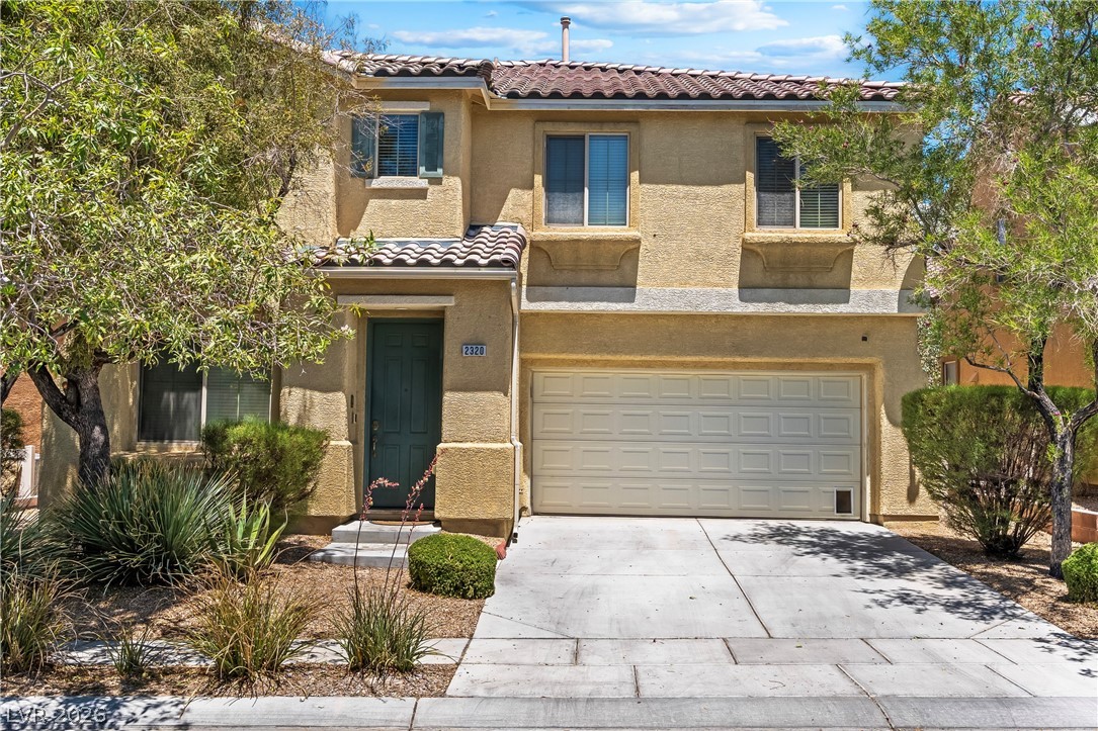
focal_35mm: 34
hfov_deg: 55.8
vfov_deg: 38.9
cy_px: 366
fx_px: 1037
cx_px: 549
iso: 400
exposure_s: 1/8000
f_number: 8
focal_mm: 23
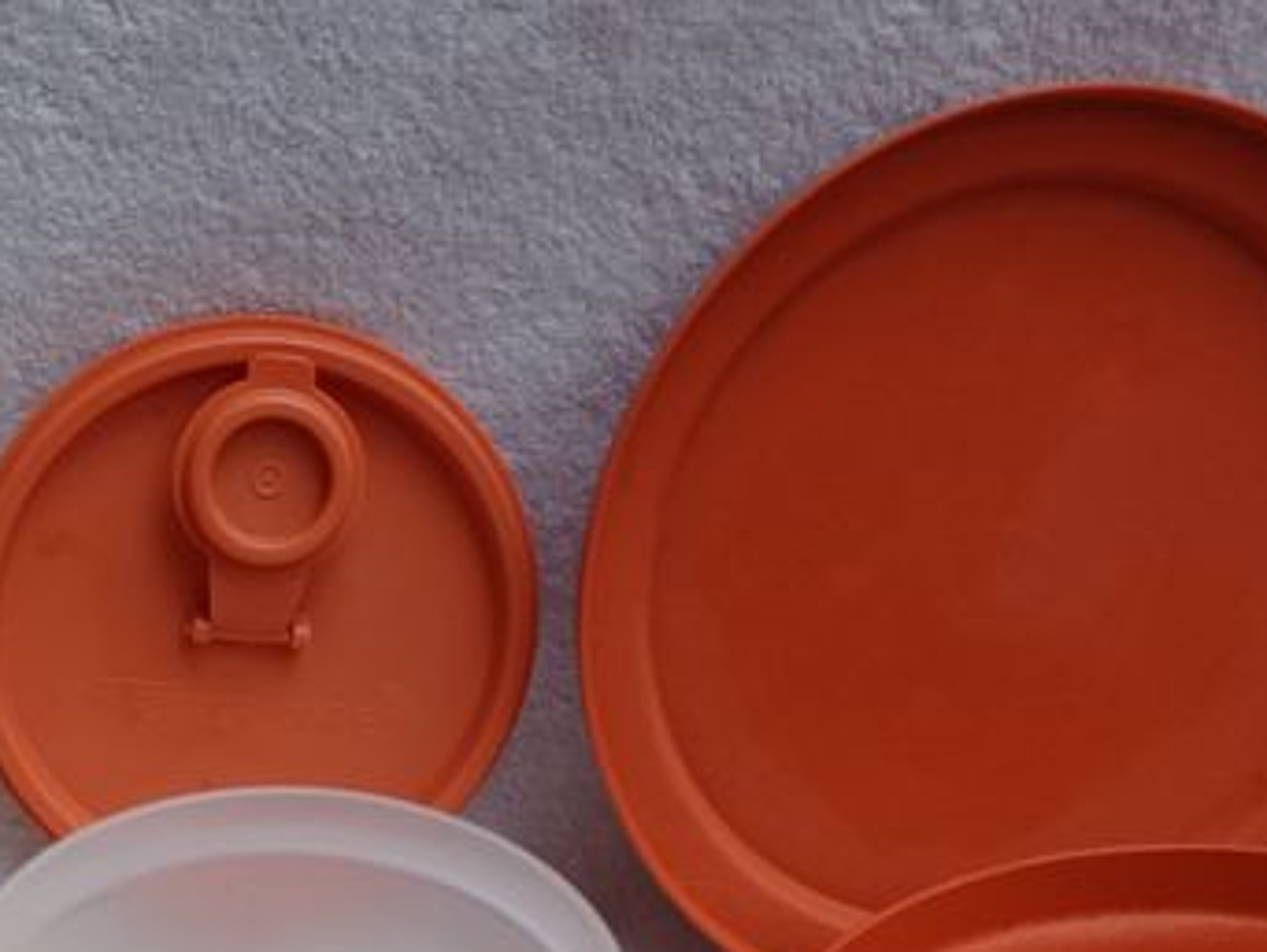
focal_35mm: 73
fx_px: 2674
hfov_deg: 26.0
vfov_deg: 19.0
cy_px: 1148
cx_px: 182
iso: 125
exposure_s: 1/50
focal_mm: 4.6
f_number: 1.8
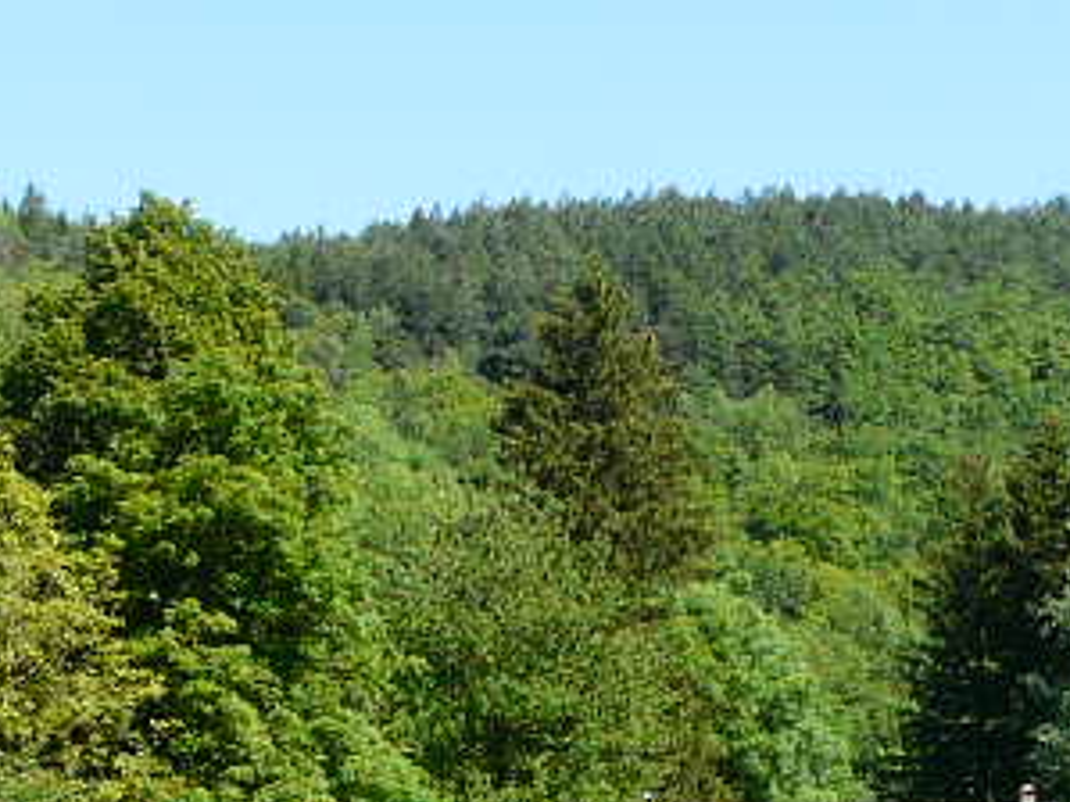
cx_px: 830
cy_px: 741
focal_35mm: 120
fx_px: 3708
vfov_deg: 12.2
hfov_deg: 16.3
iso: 100
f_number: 5
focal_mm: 5.8
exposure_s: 1/200
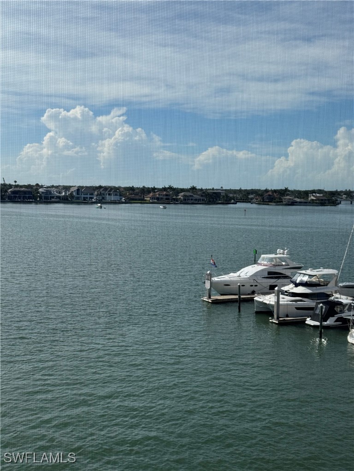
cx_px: 177
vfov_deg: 39.7
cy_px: 236
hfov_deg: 30.3
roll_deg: -1.9
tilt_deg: -4.5
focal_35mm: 48
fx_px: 654
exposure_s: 1/5376
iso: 64
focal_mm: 6.76
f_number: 1.78
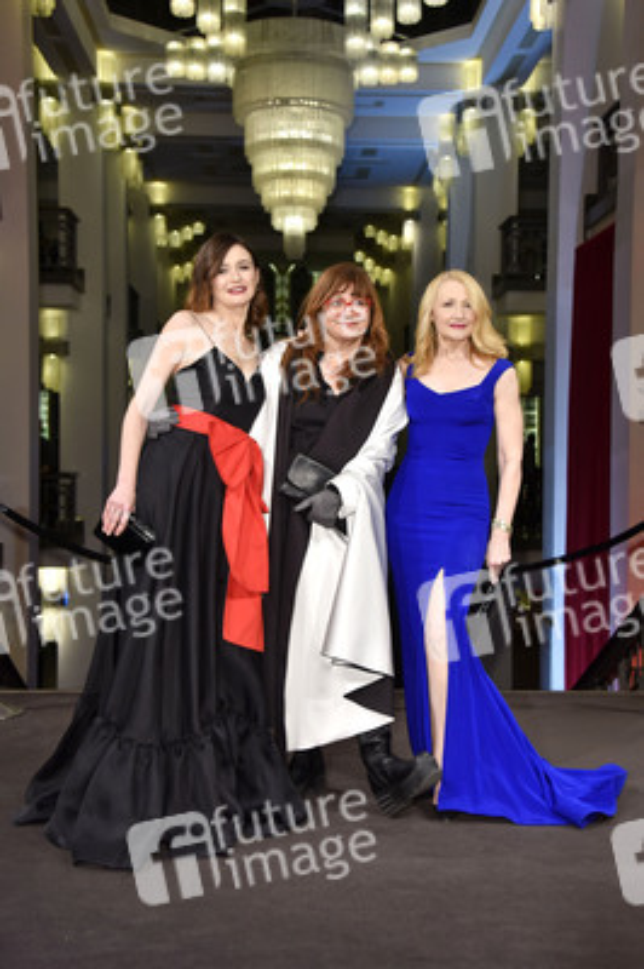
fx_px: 1344
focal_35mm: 50
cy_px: 484
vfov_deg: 39.6
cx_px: 322
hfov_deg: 26.9
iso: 1000
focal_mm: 50
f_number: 5.6
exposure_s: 1/125
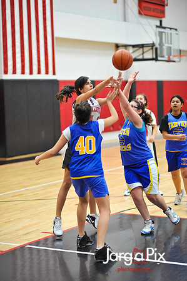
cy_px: 140
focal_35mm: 85
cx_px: 94
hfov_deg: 16.0
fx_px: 664
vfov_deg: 23.9
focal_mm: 85
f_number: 2
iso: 2000
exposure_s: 1/500
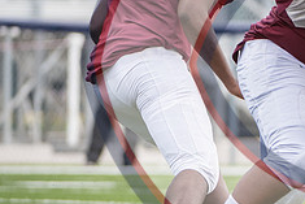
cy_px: 90
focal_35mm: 1134
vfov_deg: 1.2
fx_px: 9613
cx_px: 415
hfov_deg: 1.8
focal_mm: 270
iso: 500
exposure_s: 1/1000
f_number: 4
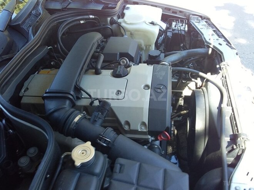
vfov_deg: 45.4
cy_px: 95
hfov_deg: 58.4
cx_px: 127
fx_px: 227
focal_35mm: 31
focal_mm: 3.3
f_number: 2.2
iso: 40
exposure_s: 1/50
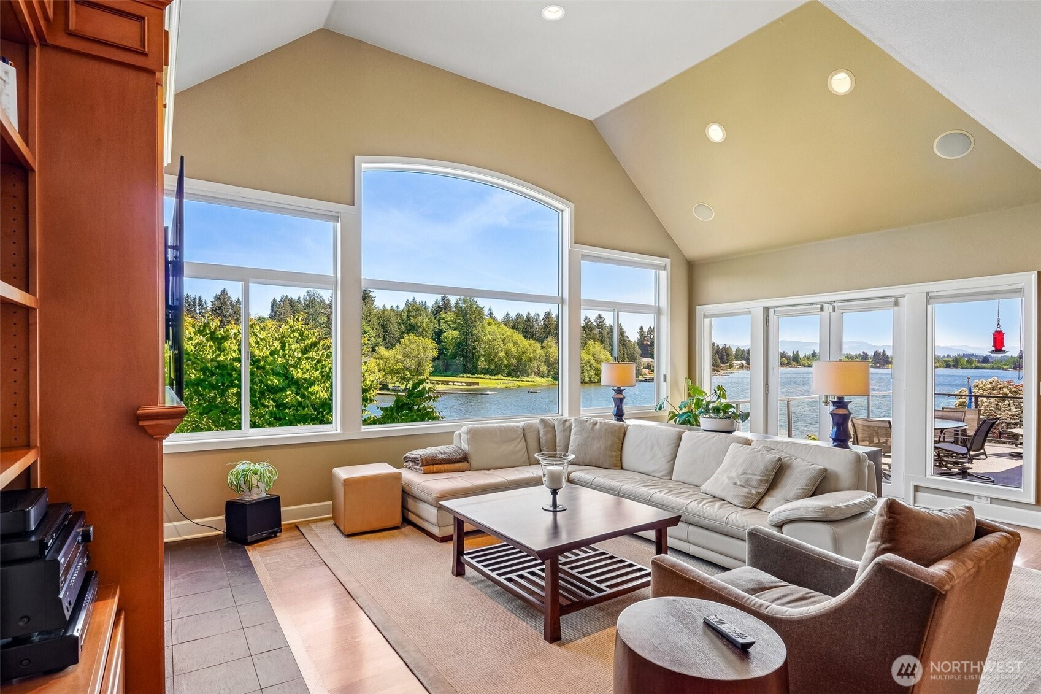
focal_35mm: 17
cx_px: 520
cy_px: 347
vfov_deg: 70.4
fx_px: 492
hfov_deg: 93.3
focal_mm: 17
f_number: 8
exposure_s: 1/125
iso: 400
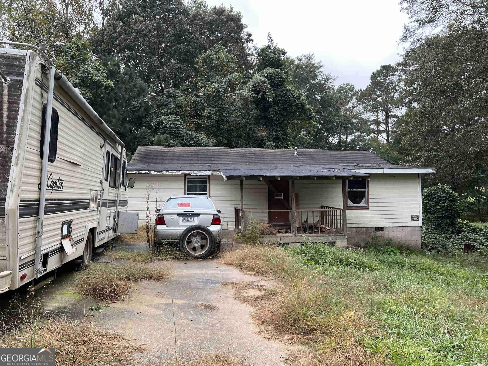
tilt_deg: +0.6
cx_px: 244
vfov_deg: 53.1
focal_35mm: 26
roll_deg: +1.0
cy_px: 183
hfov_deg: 67.3
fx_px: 367
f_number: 1.5
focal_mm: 5.7
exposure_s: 1/249
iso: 40
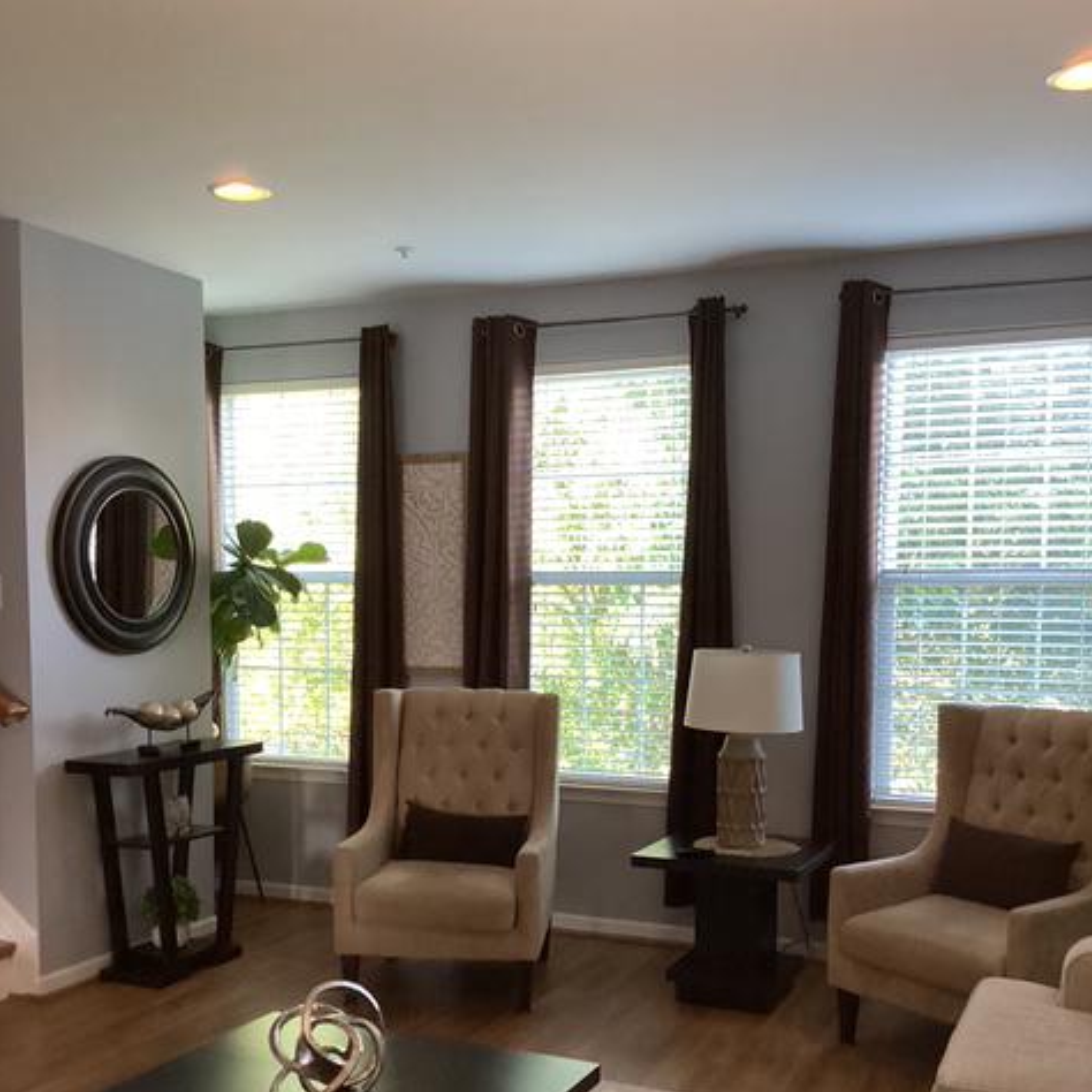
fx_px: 1321
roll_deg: -3.3
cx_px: 546
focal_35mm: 37
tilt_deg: -4.9
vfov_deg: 44.5
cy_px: 693
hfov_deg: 44.9
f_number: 2.4
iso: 320
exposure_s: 1/40
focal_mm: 3.3
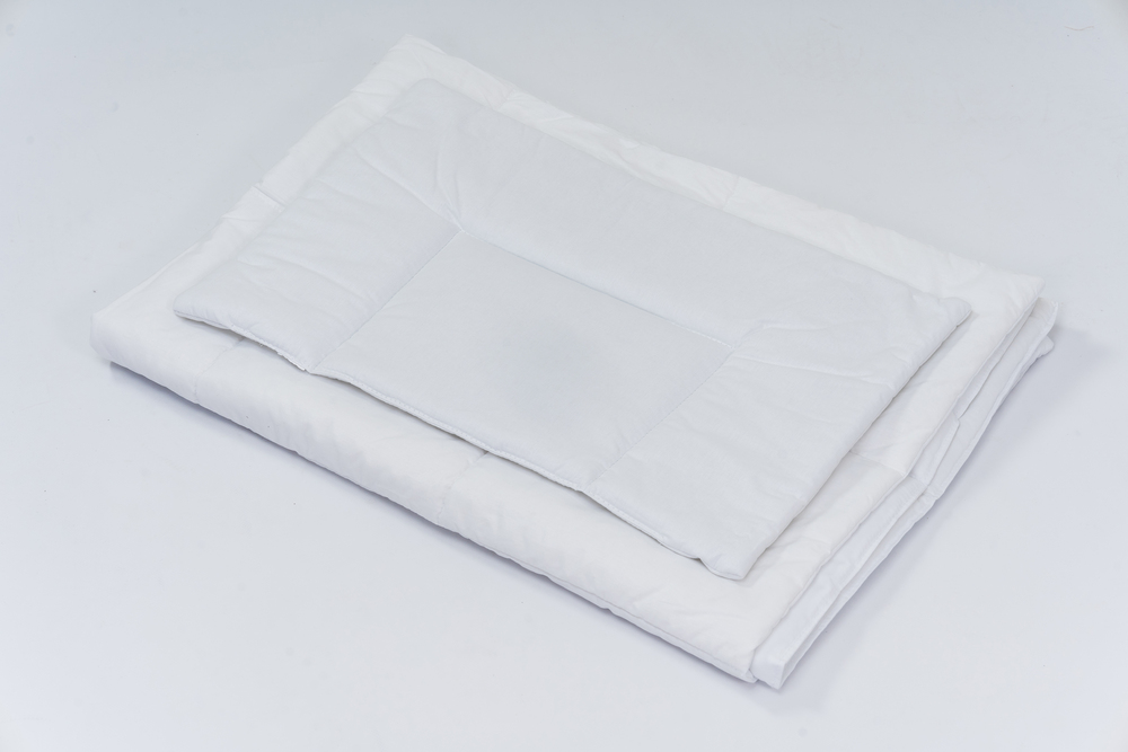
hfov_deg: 23.9
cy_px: 376
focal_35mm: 85
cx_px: 564
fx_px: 2664
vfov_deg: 16.1
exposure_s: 1/160
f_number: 10
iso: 400
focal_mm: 85
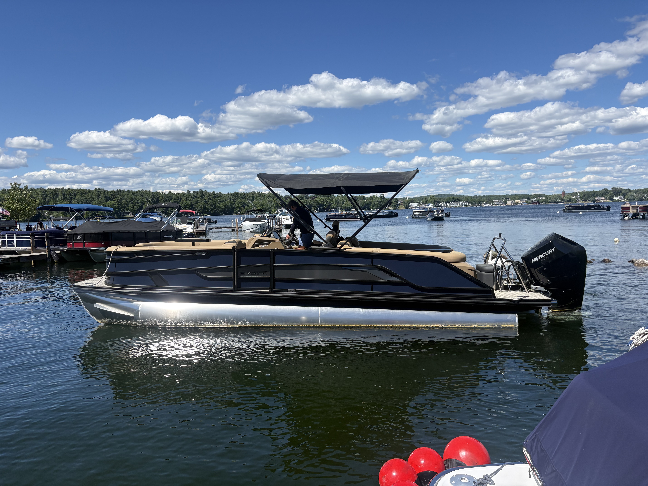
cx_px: 324
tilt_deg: -3.6
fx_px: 487
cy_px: 243
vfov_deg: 53.1
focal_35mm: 26
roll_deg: +2.3
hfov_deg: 67.3
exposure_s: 1/4065
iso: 50
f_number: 1.6
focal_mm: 5.96
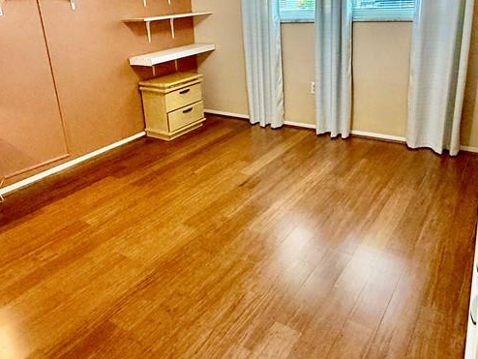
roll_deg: +3.9
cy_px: 121
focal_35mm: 29
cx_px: 253
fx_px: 401
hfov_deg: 61.6
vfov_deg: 47.5
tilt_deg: -17.8
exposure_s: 1/60
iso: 500
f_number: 2.2
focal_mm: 2.22
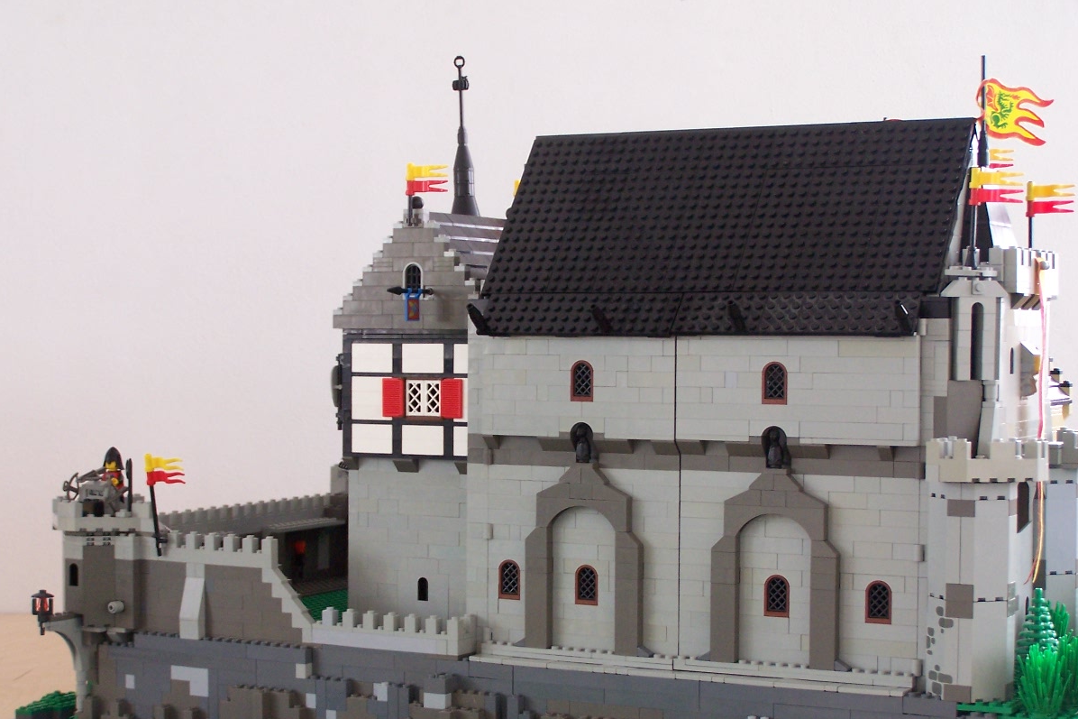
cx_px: 538
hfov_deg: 28.1
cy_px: 404
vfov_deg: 18.9
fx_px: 2156
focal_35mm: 72
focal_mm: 11.5
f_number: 3.2
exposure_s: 1/8
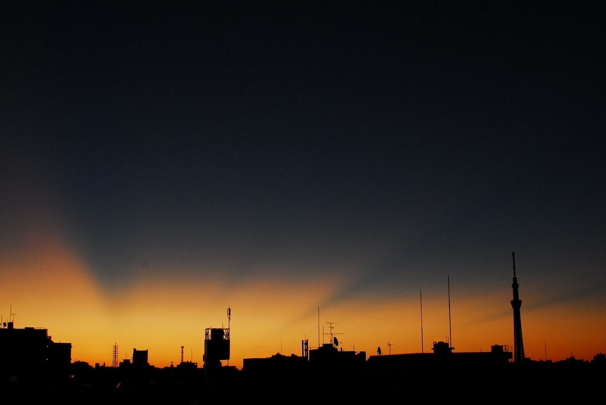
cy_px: 202
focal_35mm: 42
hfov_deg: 46.4
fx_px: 708
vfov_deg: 32.0
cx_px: 303
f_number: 8
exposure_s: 1/80
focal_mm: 28
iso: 640
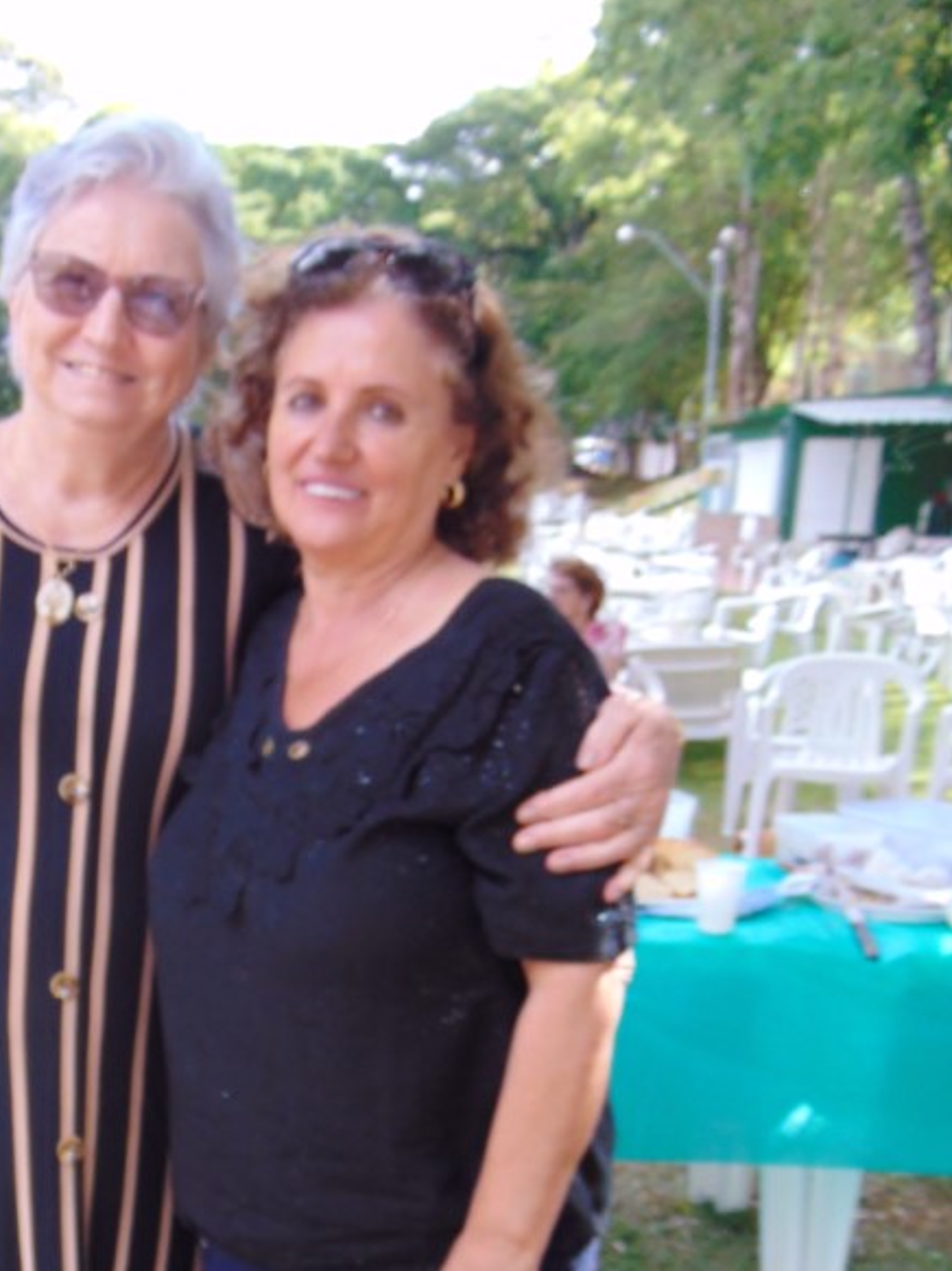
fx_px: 1615
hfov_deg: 31.7
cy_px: 963
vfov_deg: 41.6
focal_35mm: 44
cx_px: 151
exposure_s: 1/160
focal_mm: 4.5
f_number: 3
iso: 80
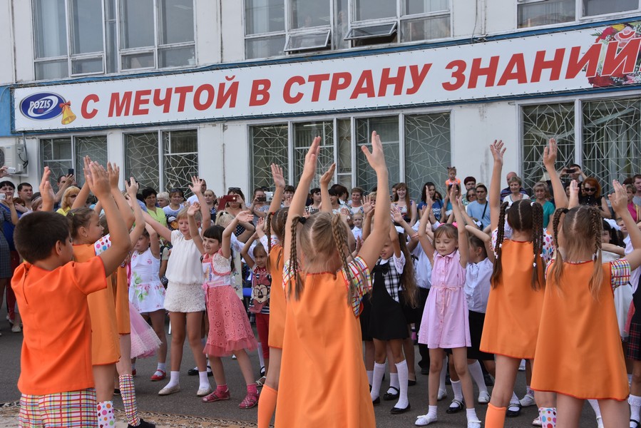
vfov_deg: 21.6
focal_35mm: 63
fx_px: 1122
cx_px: 320
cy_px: 214
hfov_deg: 31.9
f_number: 8
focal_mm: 42
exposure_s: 1/500
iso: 360
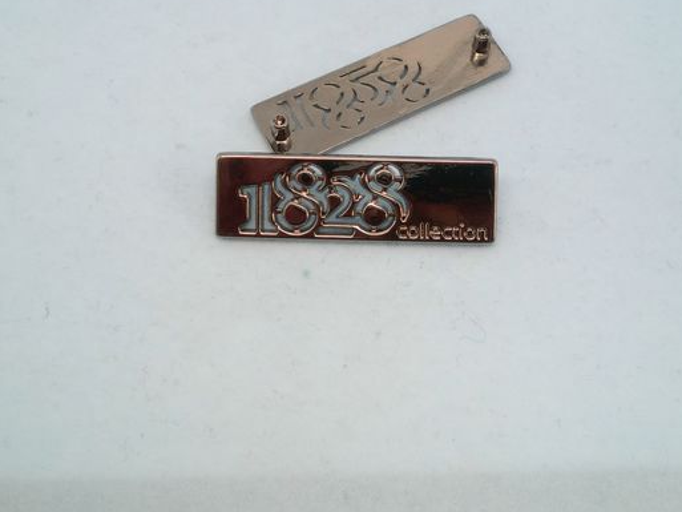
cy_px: 146
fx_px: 1044
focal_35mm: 53
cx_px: 360
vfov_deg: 27.3
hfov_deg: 36.2
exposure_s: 1/100
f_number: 2.8
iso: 100
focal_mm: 5.58
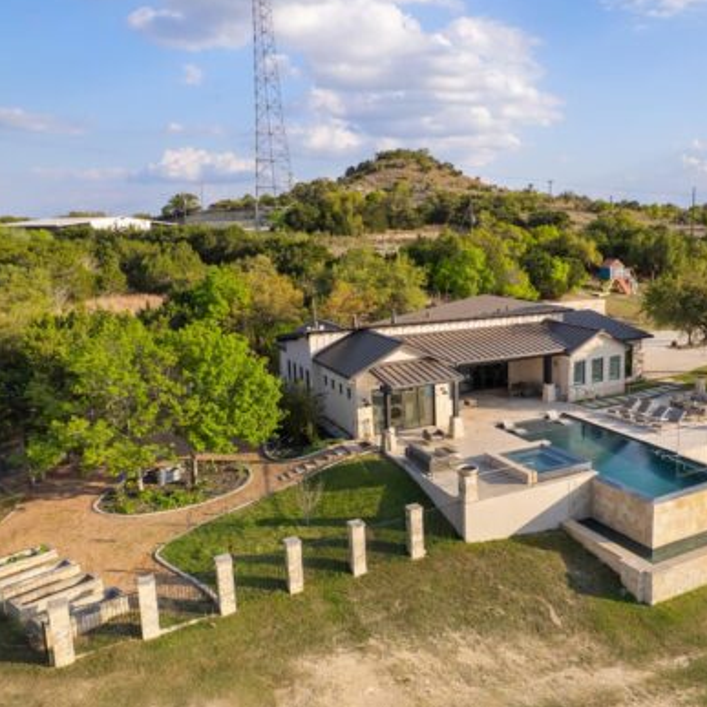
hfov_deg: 53.9
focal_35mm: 29
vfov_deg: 55.6
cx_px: 501
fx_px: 670
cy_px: 353
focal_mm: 8.38
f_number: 2.8
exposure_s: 1/350
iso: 120
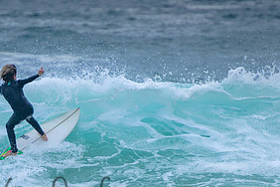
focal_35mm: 1131
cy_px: 162
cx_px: 54
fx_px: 8796
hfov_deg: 1.8
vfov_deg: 1.2
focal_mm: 400
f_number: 5.6
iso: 250
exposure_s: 1/2000
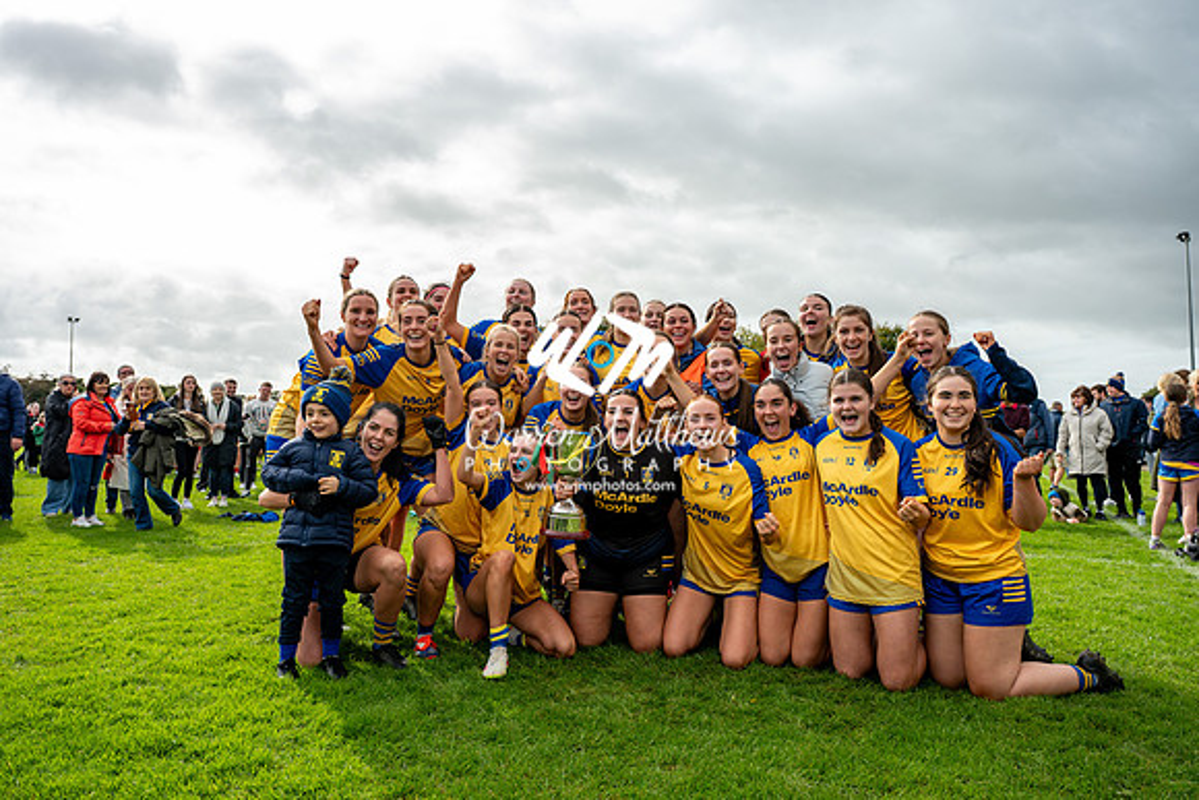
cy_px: 400
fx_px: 899
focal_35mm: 27
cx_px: 600
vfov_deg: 48.0
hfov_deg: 67.4
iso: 100
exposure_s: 1/320
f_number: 5
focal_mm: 27
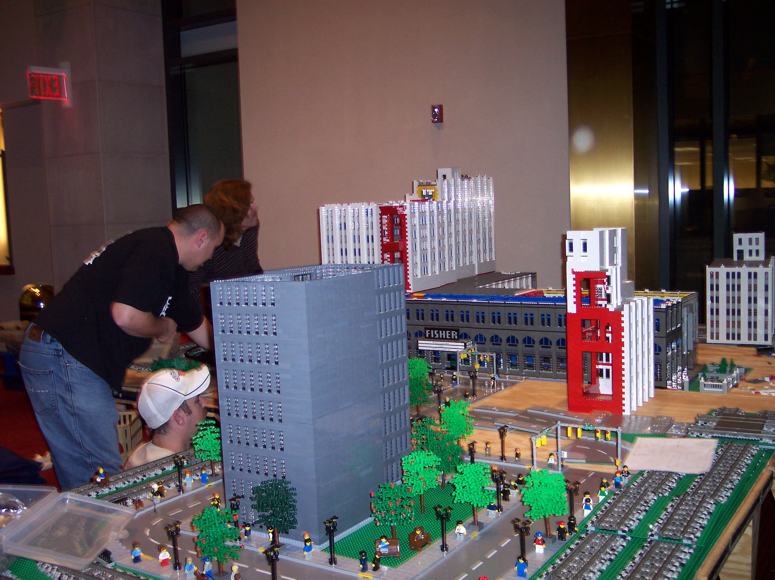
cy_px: 290
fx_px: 850
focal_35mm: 38
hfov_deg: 49.0
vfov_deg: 37.7
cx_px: 388
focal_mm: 8
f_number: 2.8
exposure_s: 1/30
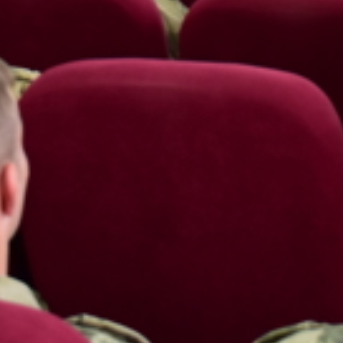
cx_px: 301
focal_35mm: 161
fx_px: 1809
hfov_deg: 10.8
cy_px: -237
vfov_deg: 10.3
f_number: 3.8
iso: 500
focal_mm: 23
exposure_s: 1/80
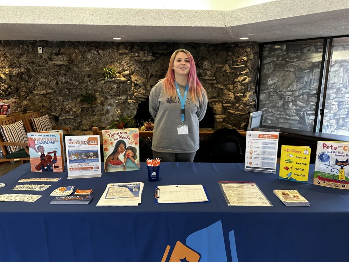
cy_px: 131
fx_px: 242
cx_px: 174
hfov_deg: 71.6
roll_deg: -0.6
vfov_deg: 56.8
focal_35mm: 24
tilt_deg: -11.6
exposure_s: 1/60
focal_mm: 6.86
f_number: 1.78
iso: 320
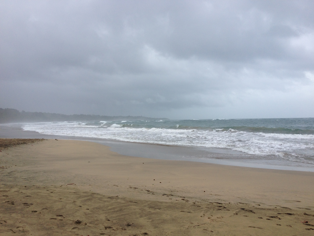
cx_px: 157
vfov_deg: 40.7
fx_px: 317
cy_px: 118
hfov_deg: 52.6
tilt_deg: -3.3
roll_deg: +1.6
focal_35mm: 35
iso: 50
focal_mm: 4.28
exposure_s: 1/849
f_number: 2.4
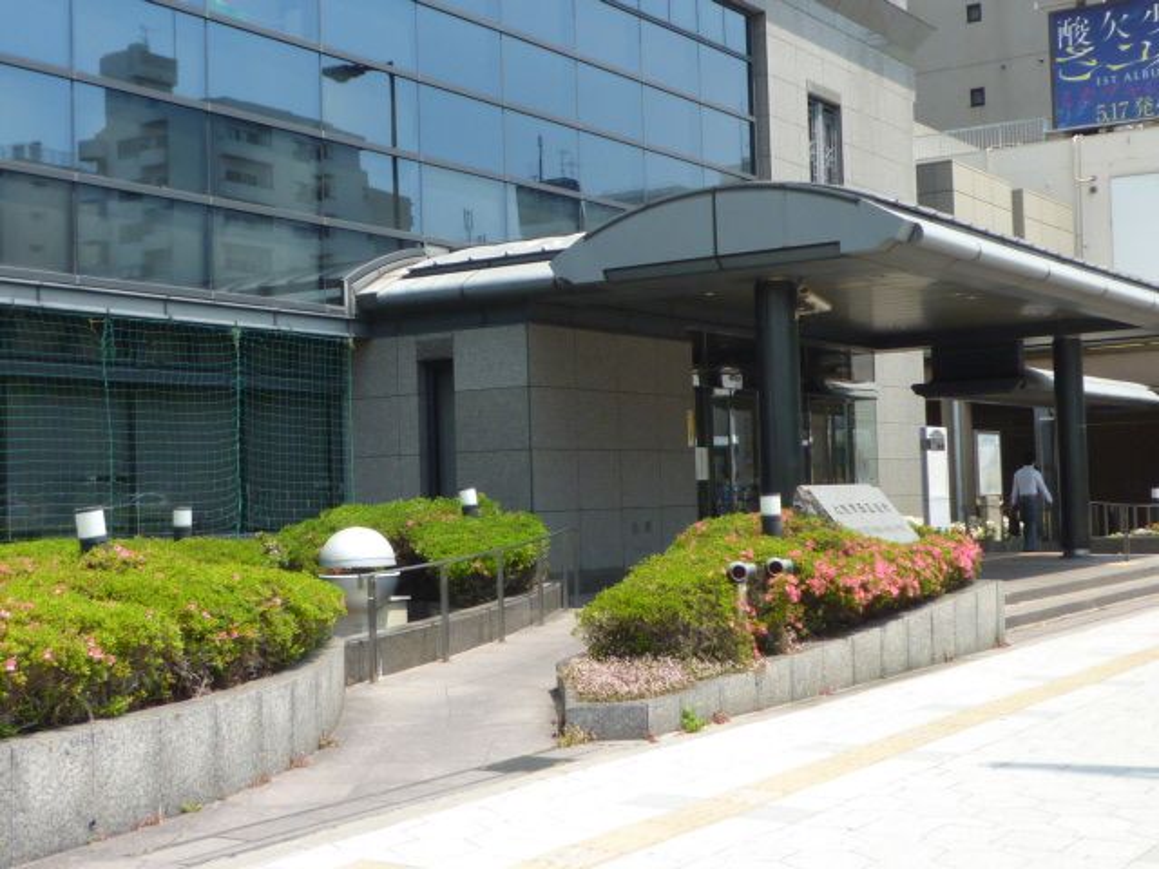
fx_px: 1674
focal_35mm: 50
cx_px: 580
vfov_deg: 29.1
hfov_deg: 38.2
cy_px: 434
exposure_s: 1/500
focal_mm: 4.5
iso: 80
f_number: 3.2
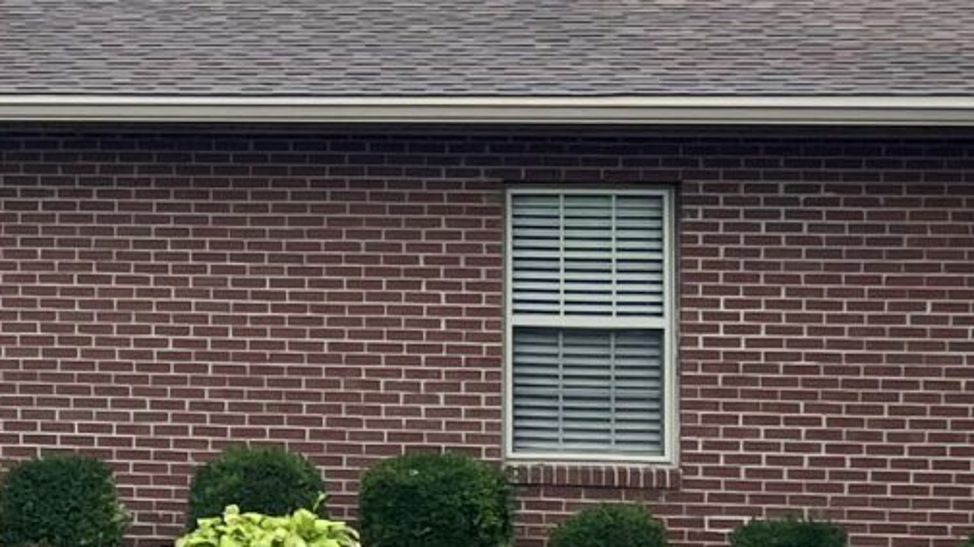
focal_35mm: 144
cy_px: 27
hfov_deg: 13.9
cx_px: -547
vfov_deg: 8.4
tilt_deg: +3.3
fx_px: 3717
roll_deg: -0.5
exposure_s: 1/4016
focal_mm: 5.1
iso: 50
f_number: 1.6
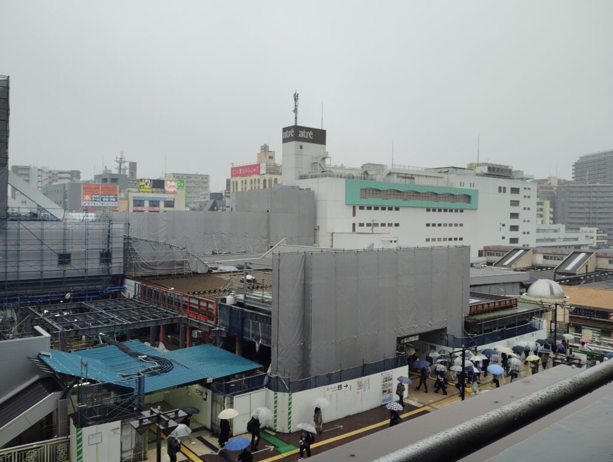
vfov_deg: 49.9
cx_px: 306
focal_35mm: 28
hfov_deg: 63.4
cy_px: 231
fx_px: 497
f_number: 1.8
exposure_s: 1/100
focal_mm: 4.22
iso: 72
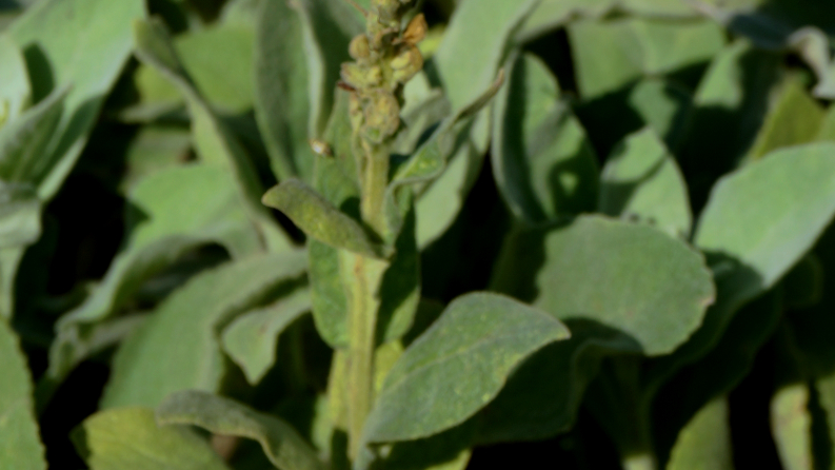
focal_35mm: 131
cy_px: -77
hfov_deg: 16.4
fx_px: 2896
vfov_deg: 9.2
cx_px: 418
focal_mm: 55
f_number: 8
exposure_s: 1/320
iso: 100
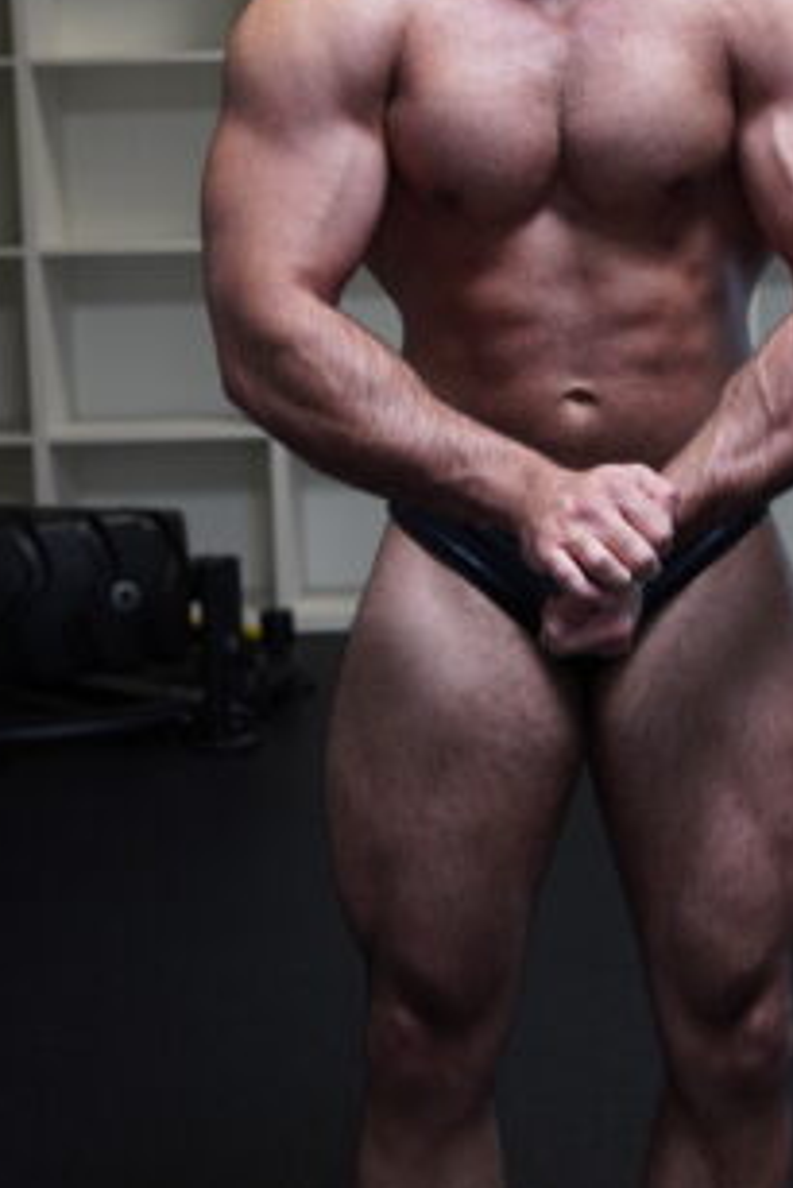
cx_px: 565
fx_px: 2452
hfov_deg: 18.3
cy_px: 325
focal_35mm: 74
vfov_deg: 26.9
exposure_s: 1/50
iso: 250
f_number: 2.8
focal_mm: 28.5
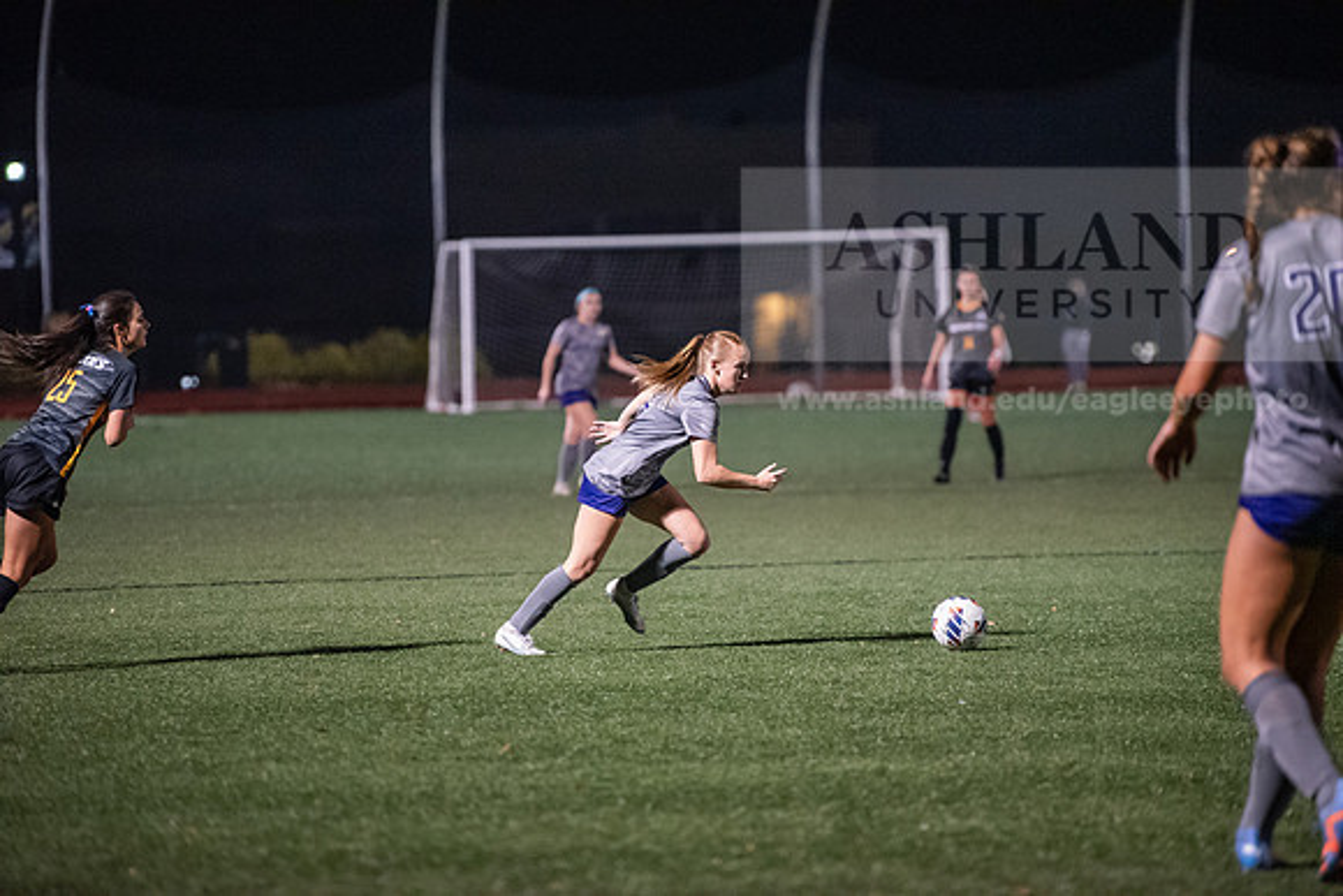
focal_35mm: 200
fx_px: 7463
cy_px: 448
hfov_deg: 10.3
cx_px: 672
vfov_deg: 6.9
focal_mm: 200
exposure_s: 1/1000
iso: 8000
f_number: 2.8
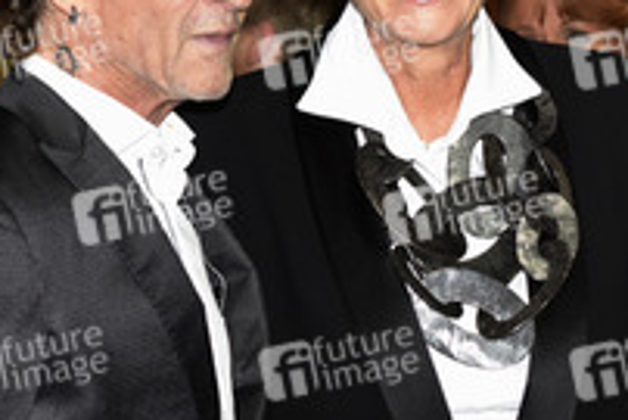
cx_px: 381
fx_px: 4085
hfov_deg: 8.8
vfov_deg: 5.9
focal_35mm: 234
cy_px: 131
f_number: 5
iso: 800
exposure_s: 1/200
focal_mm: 70
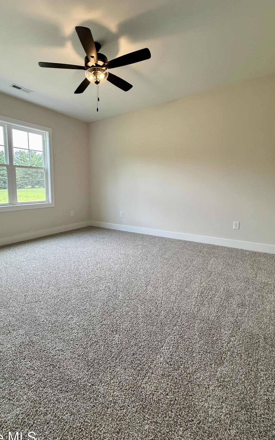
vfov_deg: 94.3
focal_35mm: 17
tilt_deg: -6.7
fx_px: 204
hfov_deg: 67.6
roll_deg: -0.5
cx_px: 117
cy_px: 208
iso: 100
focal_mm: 2.22
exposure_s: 1/120
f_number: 2.2
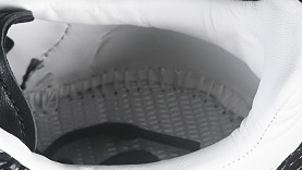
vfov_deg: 4.0
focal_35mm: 306
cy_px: 44
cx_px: -157
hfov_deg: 6.9
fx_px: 2451
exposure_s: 1/60
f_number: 6.3
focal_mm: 50
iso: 160
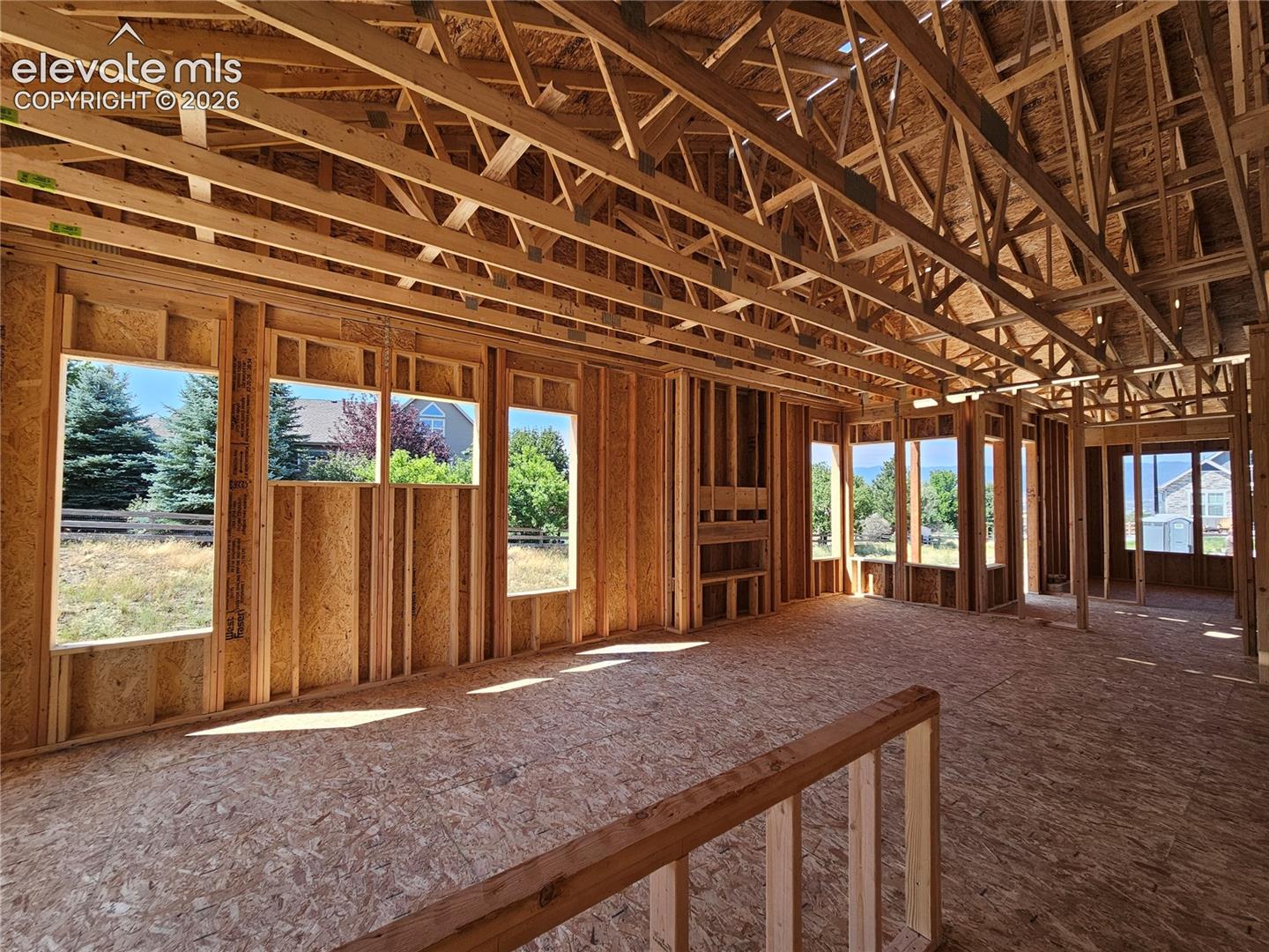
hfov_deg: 106.2
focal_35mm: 13
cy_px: 476
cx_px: 634
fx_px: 477
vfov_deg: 89.9
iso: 50
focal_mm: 2.2
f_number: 2.2
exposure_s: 1/341
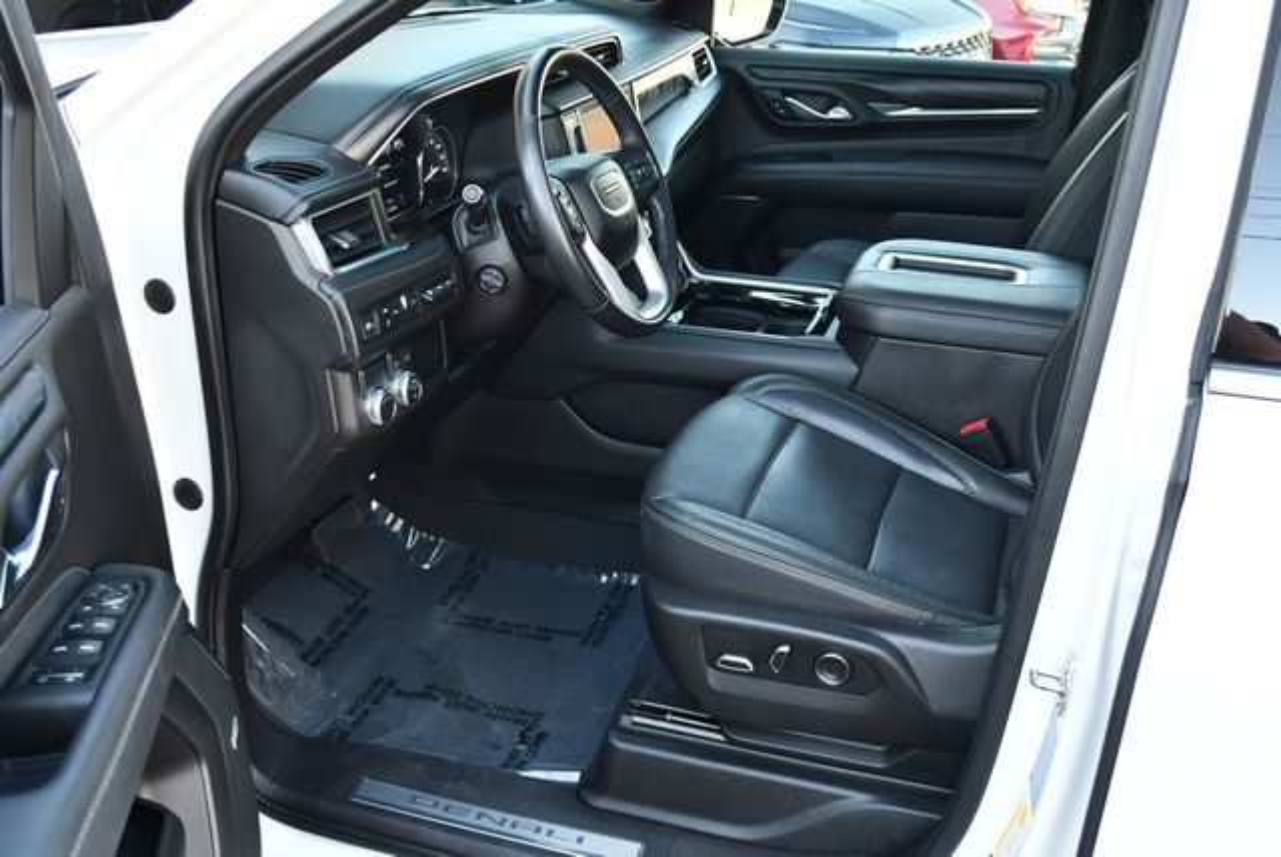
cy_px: 428
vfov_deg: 36.9
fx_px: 1282
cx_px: 640
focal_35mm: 36
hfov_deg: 53.1
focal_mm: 18
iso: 800
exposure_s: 1/200
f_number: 3.5
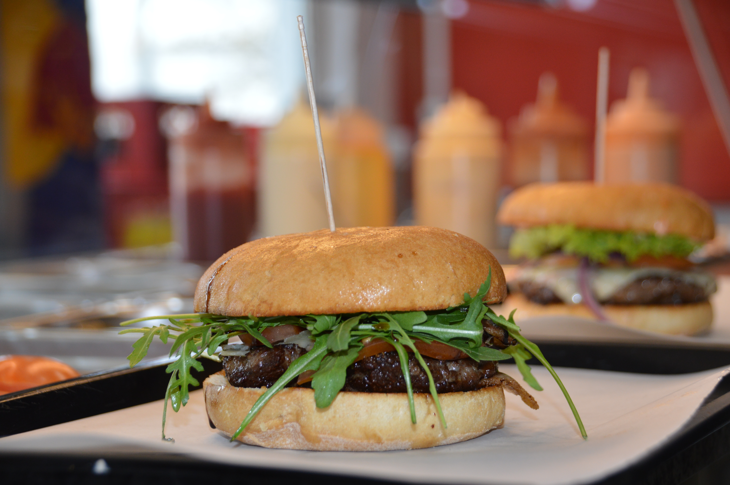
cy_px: 242
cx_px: 365
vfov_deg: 14.7
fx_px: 1884
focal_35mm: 93
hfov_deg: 21.9
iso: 400
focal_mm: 62
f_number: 4.8
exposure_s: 1/100
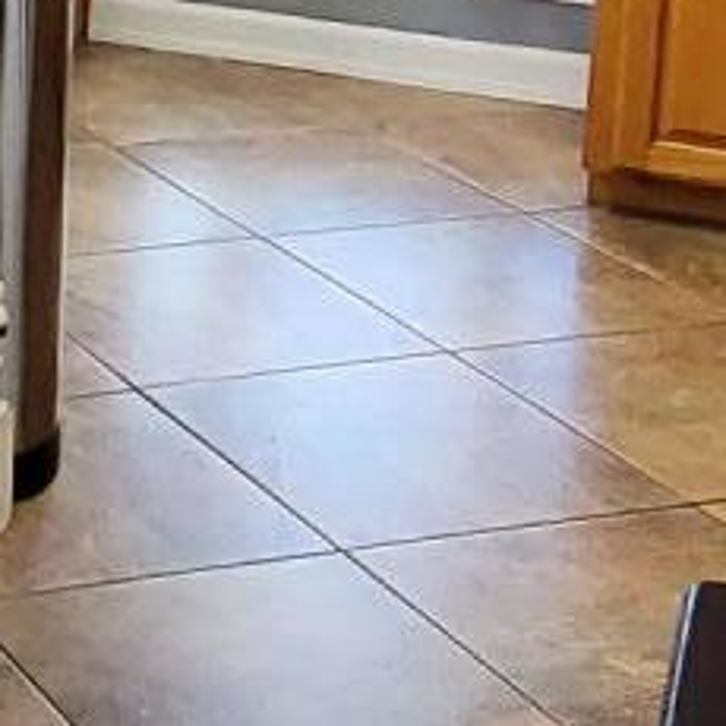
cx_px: -486
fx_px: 2373
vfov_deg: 16.4
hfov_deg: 15.5
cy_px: -230
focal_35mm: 100
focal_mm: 2.2
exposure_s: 1/59
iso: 160
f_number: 2.2
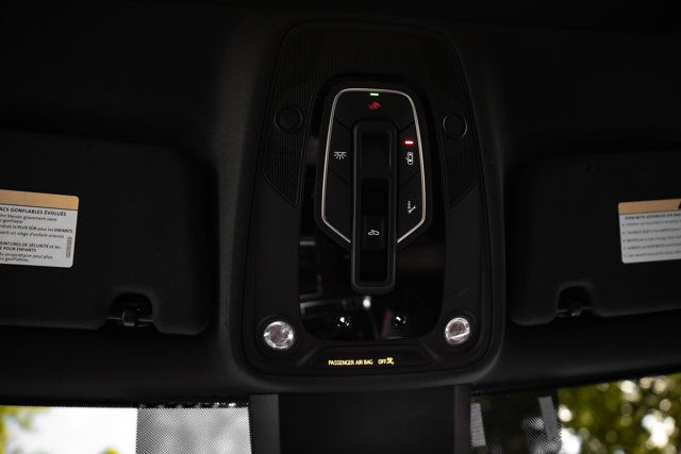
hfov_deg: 73.7
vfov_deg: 53.2
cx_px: 340
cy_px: 227
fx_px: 454
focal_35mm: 24
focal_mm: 24
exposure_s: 1/200
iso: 640
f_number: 3.2
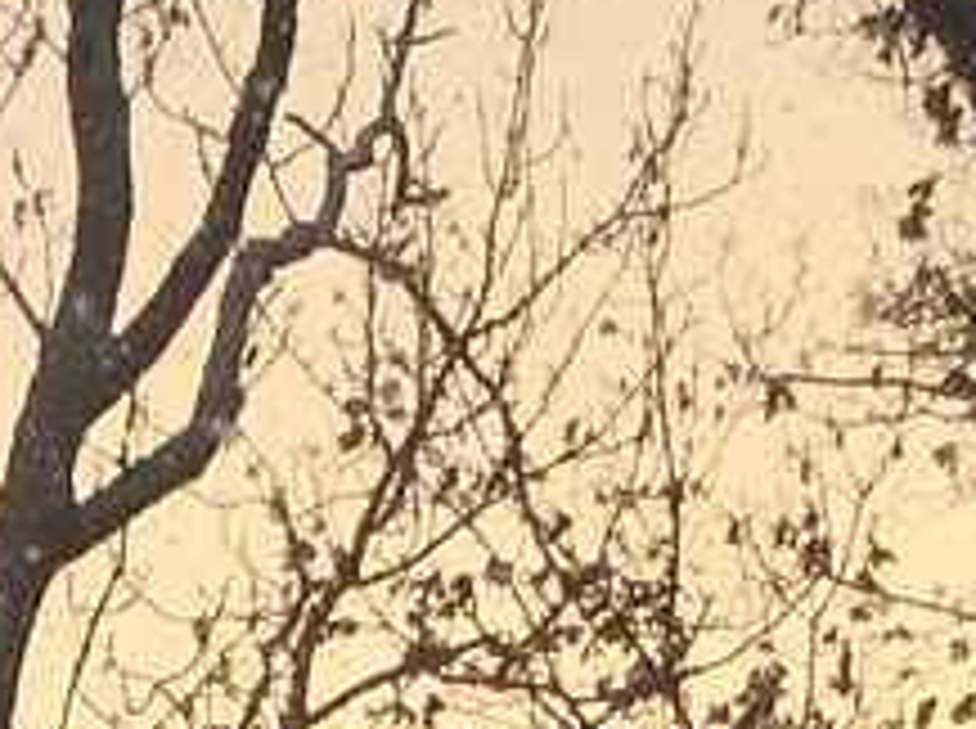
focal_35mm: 229
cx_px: -639
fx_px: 6446
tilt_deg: -0.2
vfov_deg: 6.0
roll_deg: +1.0
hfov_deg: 8.4
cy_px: 2272
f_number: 2.4
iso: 25
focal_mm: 3.3
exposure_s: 1/272
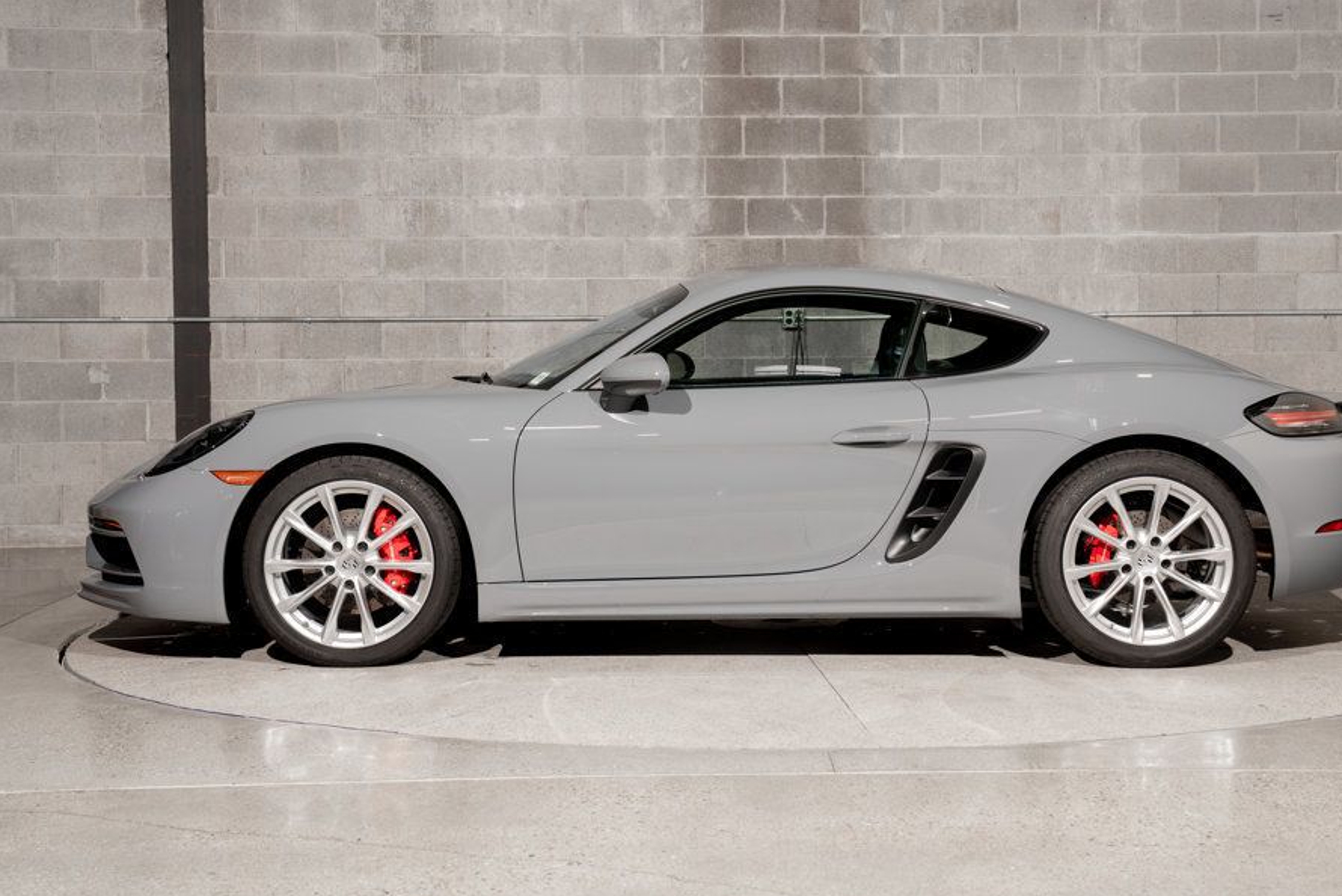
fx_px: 2163
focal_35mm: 58
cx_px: 767
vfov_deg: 23.4
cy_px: 376
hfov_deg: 34.4
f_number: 6.3
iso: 250
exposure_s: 1/60
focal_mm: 49
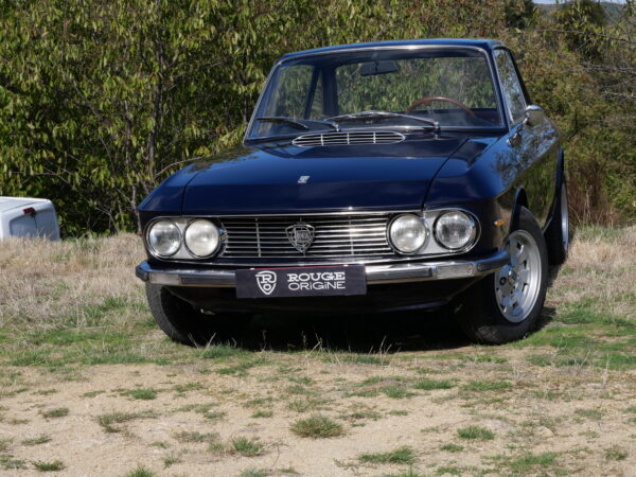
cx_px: 318
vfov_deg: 19.4
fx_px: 1396
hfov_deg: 25.7
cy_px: 238
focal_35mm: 76
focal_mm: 38
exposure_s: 1/500
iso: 200
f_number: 9
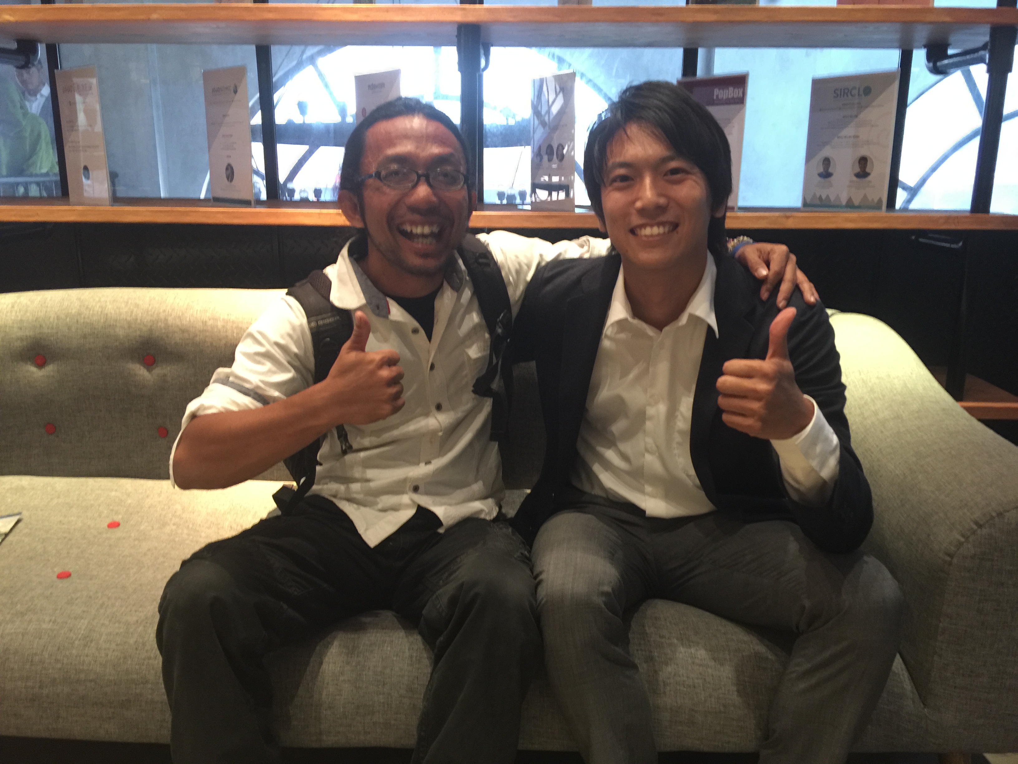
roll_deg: -1.1
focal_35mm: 29
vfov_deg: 48.2
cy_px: 382
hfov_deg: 61.7
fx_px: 853
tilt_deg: -14.7
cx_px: 509
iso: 80
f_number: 2.2
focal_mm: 4.15
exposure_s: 1/4
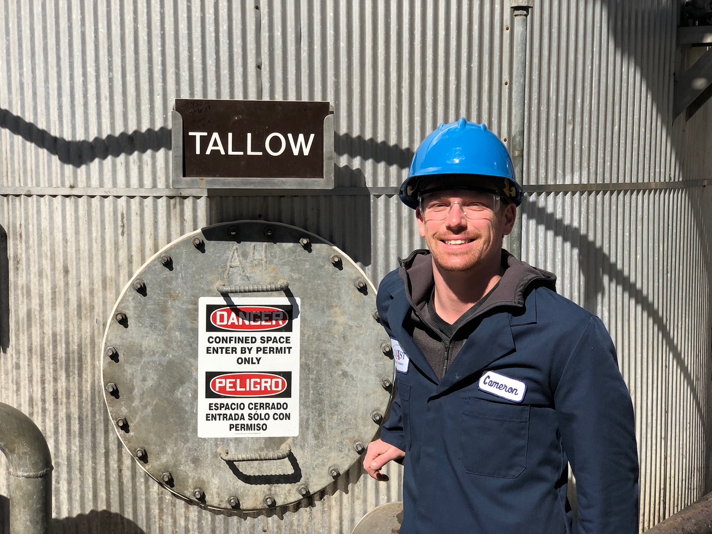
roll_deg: +0.1
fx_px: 1070
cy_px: 267
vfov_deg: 28.0
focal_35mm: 52
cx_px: 356
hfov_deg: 36.8
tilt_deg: -6.5
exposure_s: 1/1021
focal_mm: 6
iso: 16
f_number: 2.4
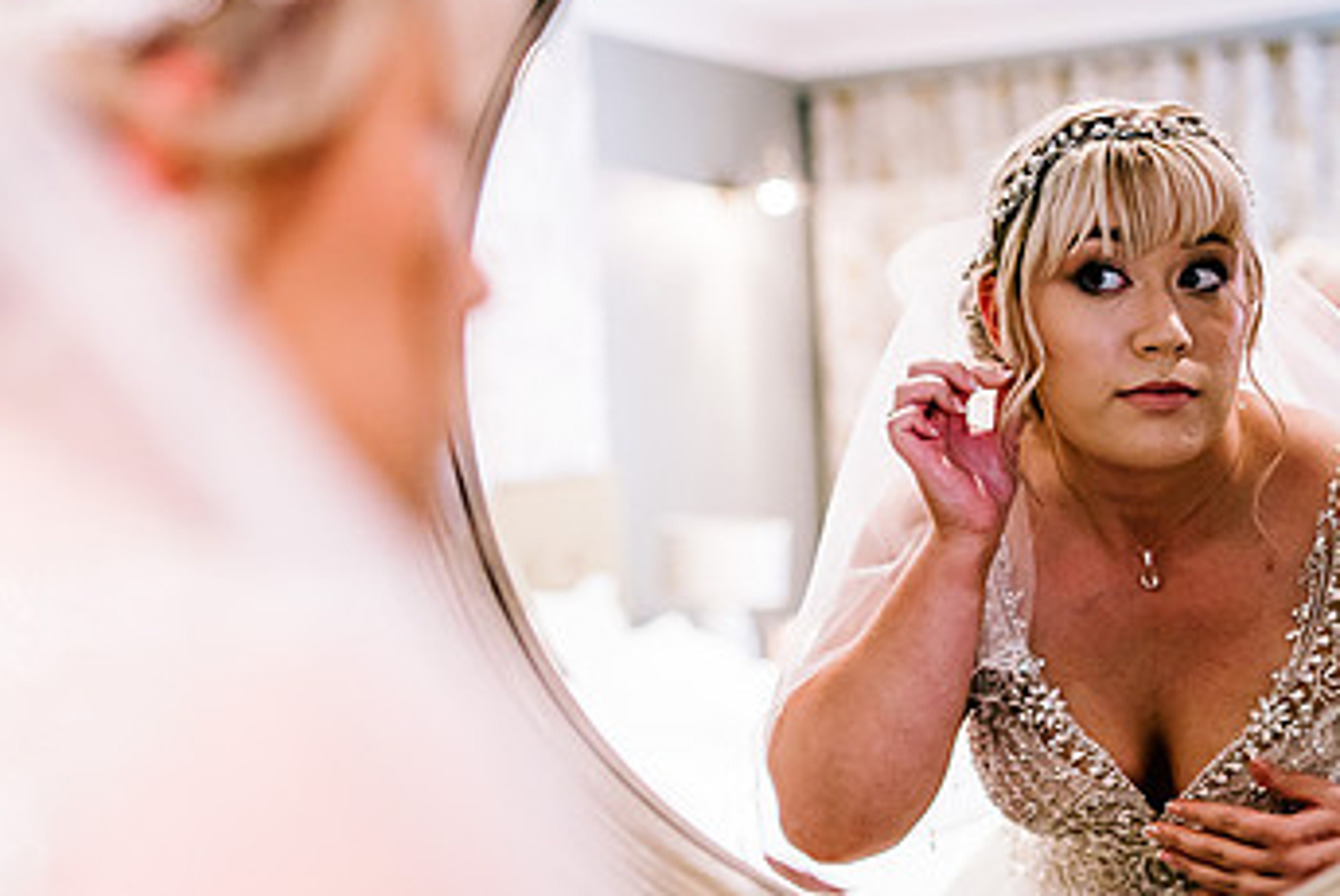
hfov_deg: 33.8
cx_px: 514
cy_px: 384
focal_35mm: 59
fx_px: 2198
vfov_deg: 23.0
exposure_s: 1/250
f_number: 1.4
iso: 1000
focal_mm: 35
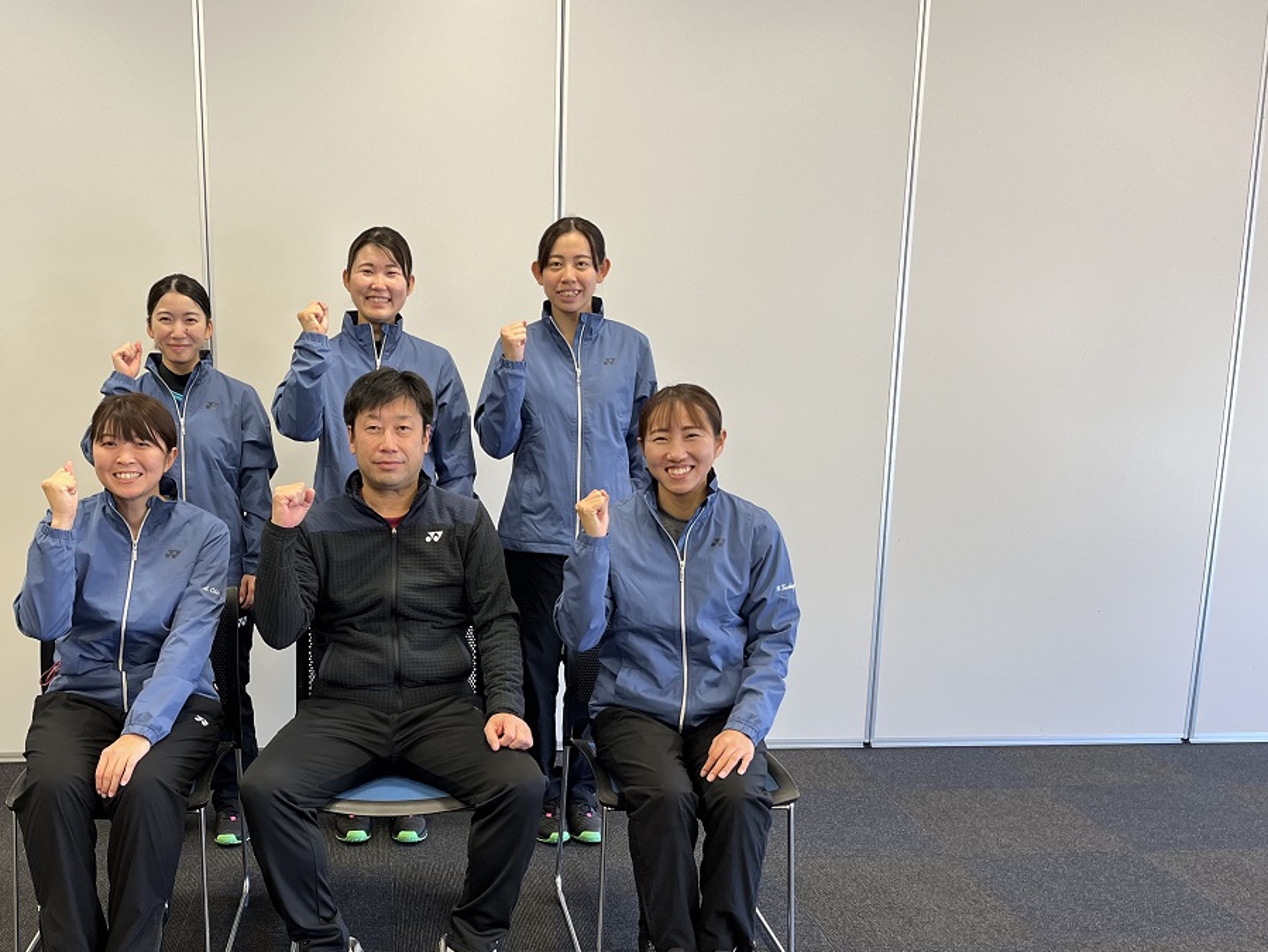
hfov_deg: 51.6
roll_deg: +1.2
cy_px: 605
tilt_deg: -12.9
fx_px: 1283
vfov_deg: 40.4
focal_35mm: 35
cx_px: 419
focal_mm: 5.1
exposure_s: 1/120
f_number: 1.6
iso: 125
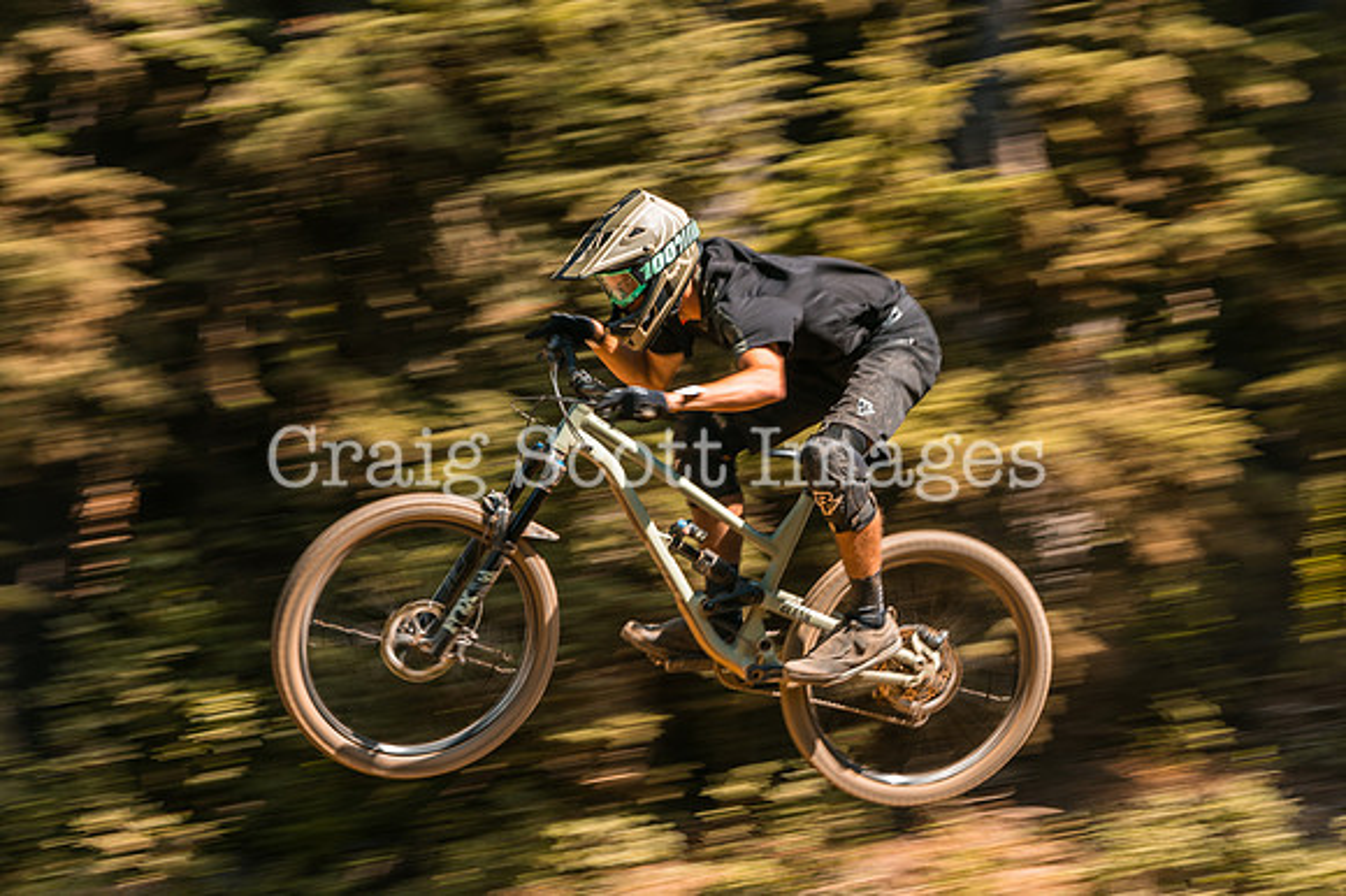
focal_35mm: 252
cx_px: 850
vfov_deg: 5.4
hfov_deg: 8.2
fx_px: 9435
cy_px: 441
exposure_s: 1/80
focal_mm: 200
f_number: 14
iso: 280
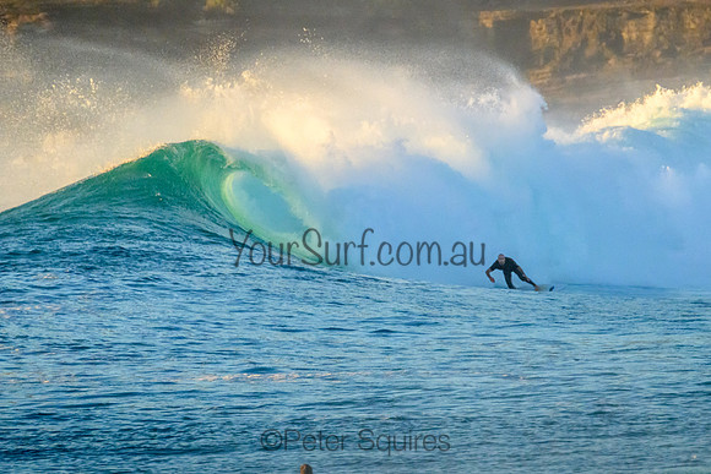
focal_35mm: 1099
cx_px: 393
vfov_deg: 1.3
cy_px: 231
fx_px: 21703
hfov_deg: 1.9
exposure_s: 1/2000
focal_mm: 800
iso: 4500
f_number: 11
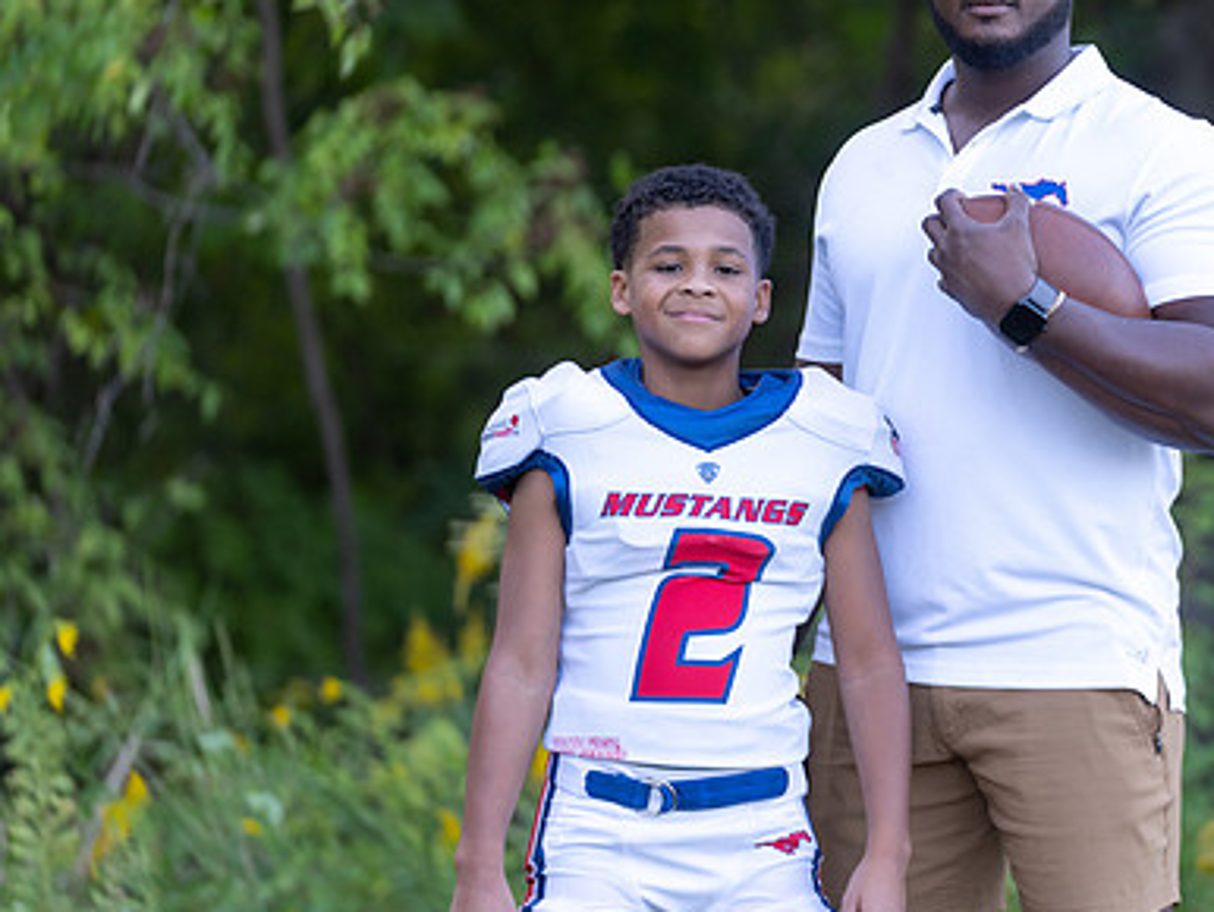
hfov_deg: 9.4
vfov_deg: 7.1
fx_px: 7334
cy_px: 367
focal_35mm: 209
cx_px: 929
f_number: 2.8
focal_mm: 137
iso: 320
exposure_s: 1/320
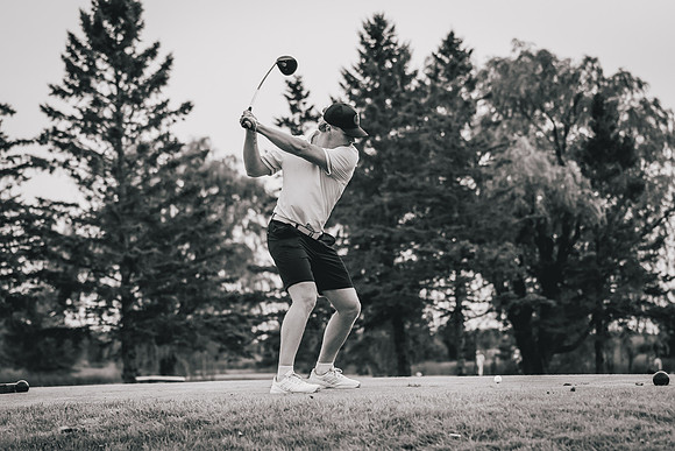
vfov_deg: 13.8
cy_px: 226
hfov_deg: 20.6
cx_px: 338
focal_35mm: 99
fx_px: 1857
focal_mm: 66
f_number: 2.8
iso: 400
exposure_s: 1/800
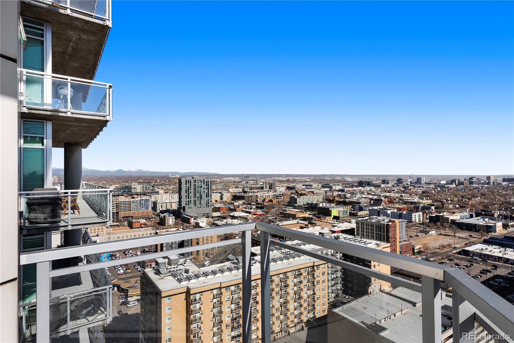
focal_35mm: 20
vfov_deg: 62.0
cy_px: 172
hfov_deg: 84.0
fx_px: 286
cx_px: 257
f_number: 11
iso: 200
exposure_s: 1/250
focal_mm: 20
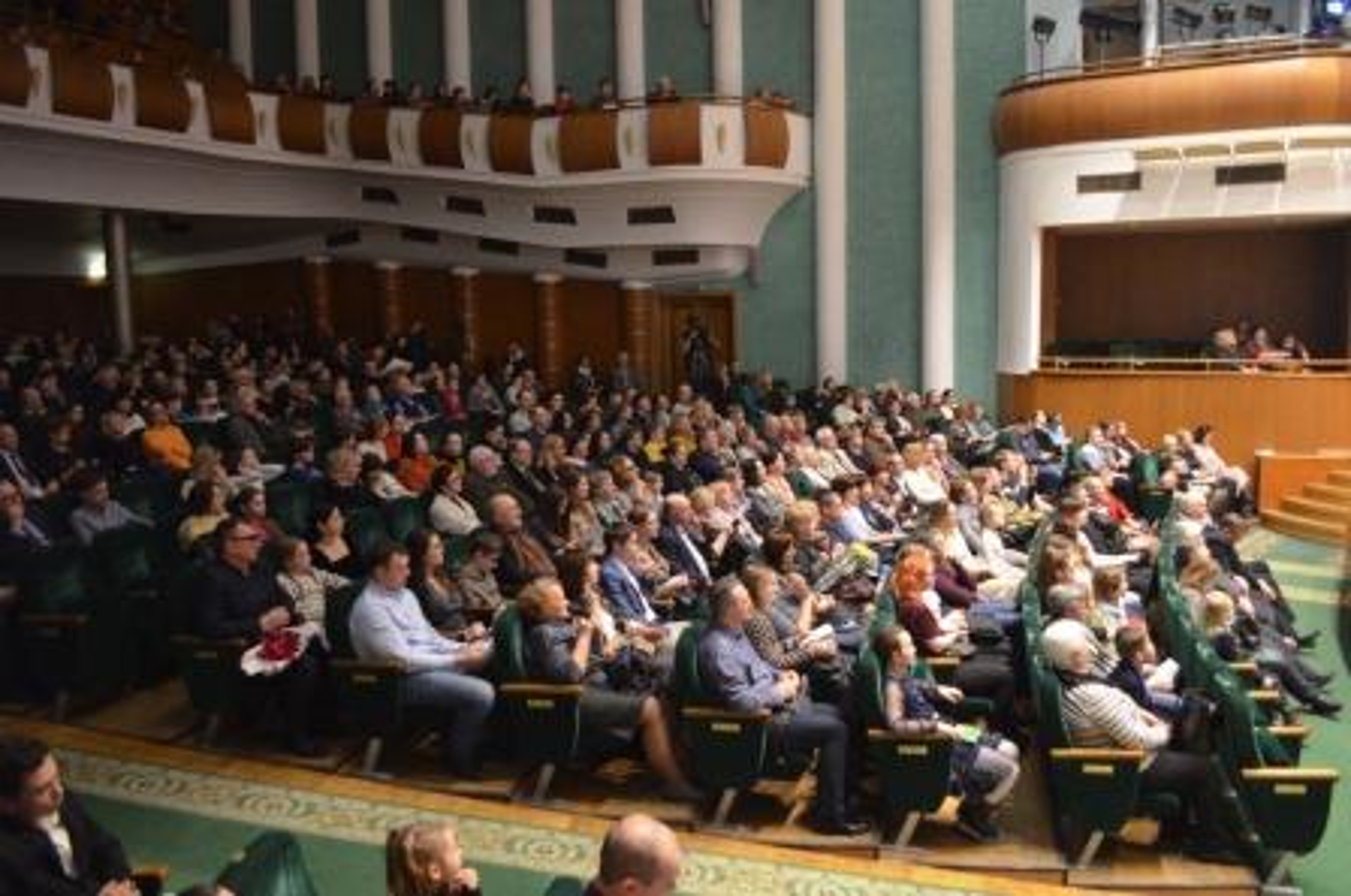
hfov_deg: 67.5
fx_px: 1011
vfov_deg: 47.8
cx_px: 676
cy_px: 448
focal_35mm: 27
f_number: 3.5
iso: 1600
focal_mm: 18
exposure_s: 1/30
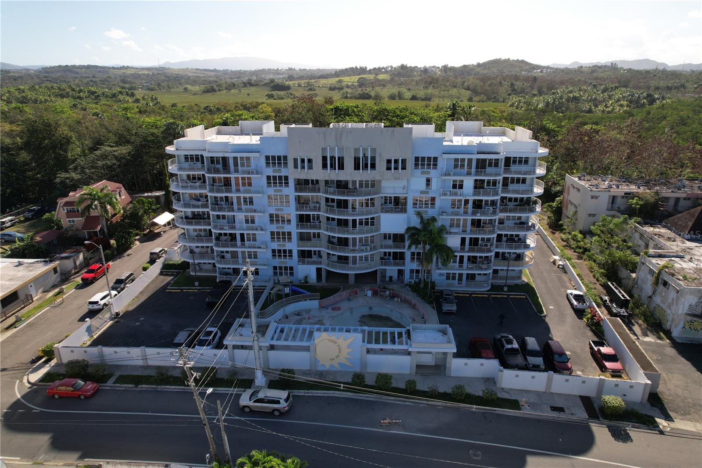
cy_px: 234
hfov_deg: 78.6
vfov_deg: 57.2
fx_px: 429
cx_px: 351
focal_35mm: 22
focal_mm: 8.38
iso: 110
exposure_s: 1/120
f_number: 2.8
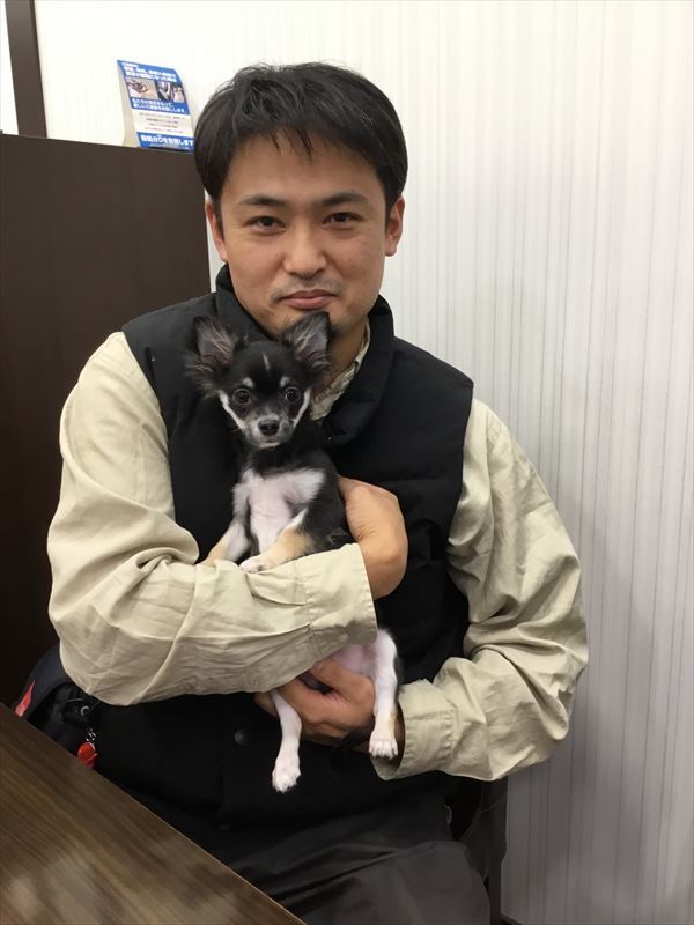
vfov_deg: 58.4
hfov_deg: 45.4
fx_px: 829
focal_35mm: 31
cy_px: 462
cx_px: 347
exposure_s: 1/33
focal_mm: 3.3
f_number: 2.4
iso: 80
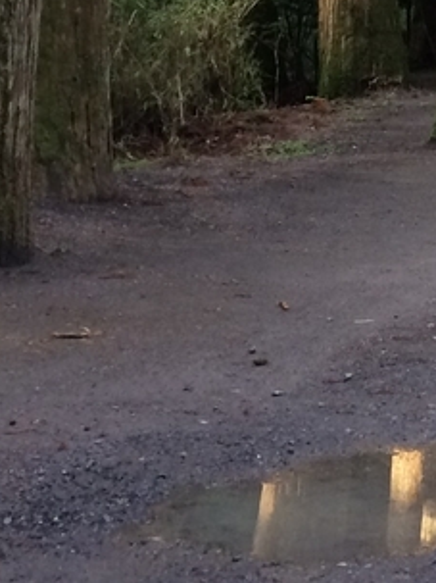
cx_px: 832
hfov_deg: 11.7
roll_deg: -1.4
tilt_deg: +0.8
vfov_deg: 16.3
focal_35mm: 115
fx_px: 1933
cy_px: -164
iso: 40
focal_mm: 4.15
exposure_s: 1/30
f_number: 2.2
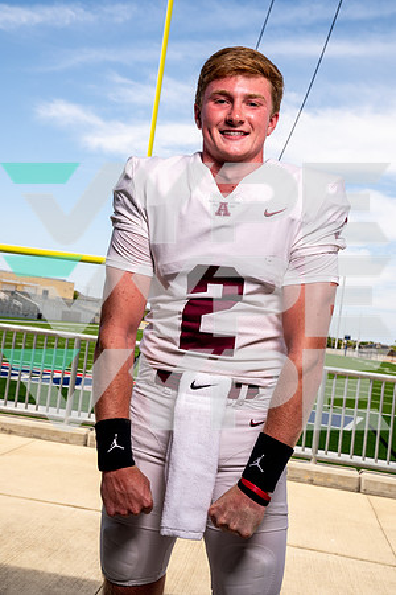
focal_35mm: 40
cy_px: 298
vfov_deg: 48.5
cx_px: 198
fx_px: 660
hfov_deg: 33.4
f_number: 10
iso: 100
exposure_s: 1/125
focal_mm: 40
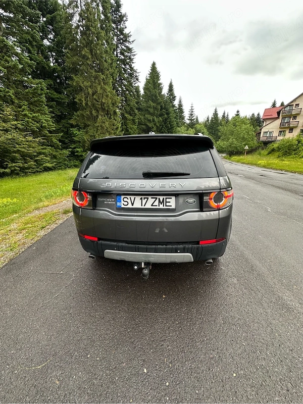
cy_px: 202
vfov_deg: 102.1
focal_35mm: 14
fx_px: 163
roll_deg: +0.2
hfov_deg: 85.7
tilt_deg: -15.8
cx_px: 152
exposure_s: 1/116
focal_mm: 2.22
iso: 100
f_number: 2.2
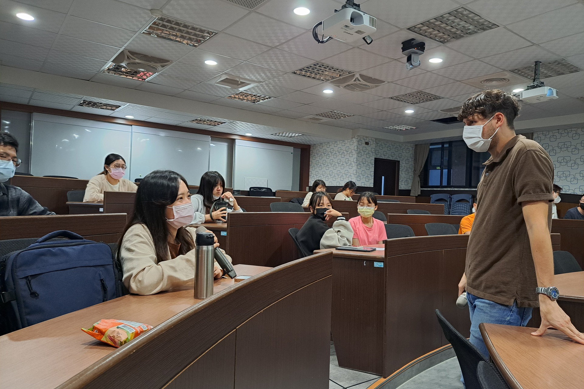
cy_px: 195
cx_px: 292
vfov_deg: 51.3
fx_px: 406
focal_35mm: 25
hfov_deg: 71.5
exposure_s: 1/30
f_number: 1.8
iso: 250
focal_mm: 5.23
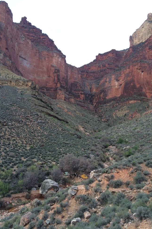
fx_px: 209
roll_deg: -0.7
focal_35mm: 33
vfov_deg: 57.2
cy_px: 117
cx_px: 72
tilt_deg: +7.8
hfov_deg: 40.0
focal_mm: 4.15
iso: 50
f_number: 2.2
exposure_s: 1/120
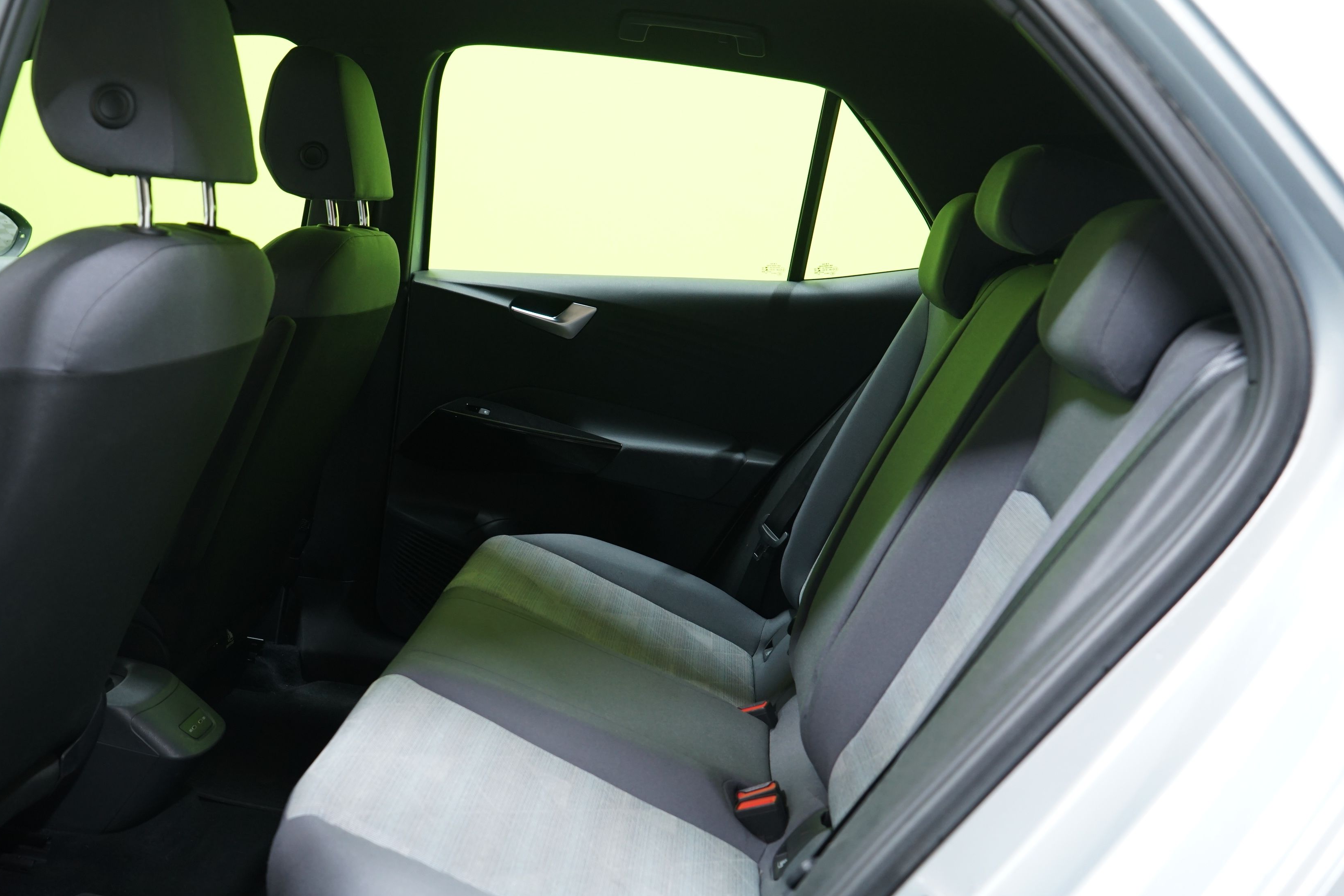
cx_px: 543
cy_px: 475
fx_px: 1381
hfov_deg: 51.6
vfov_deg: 35.9
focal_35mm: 37
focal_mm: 31
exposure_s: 1/20
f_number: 4.5
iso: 800
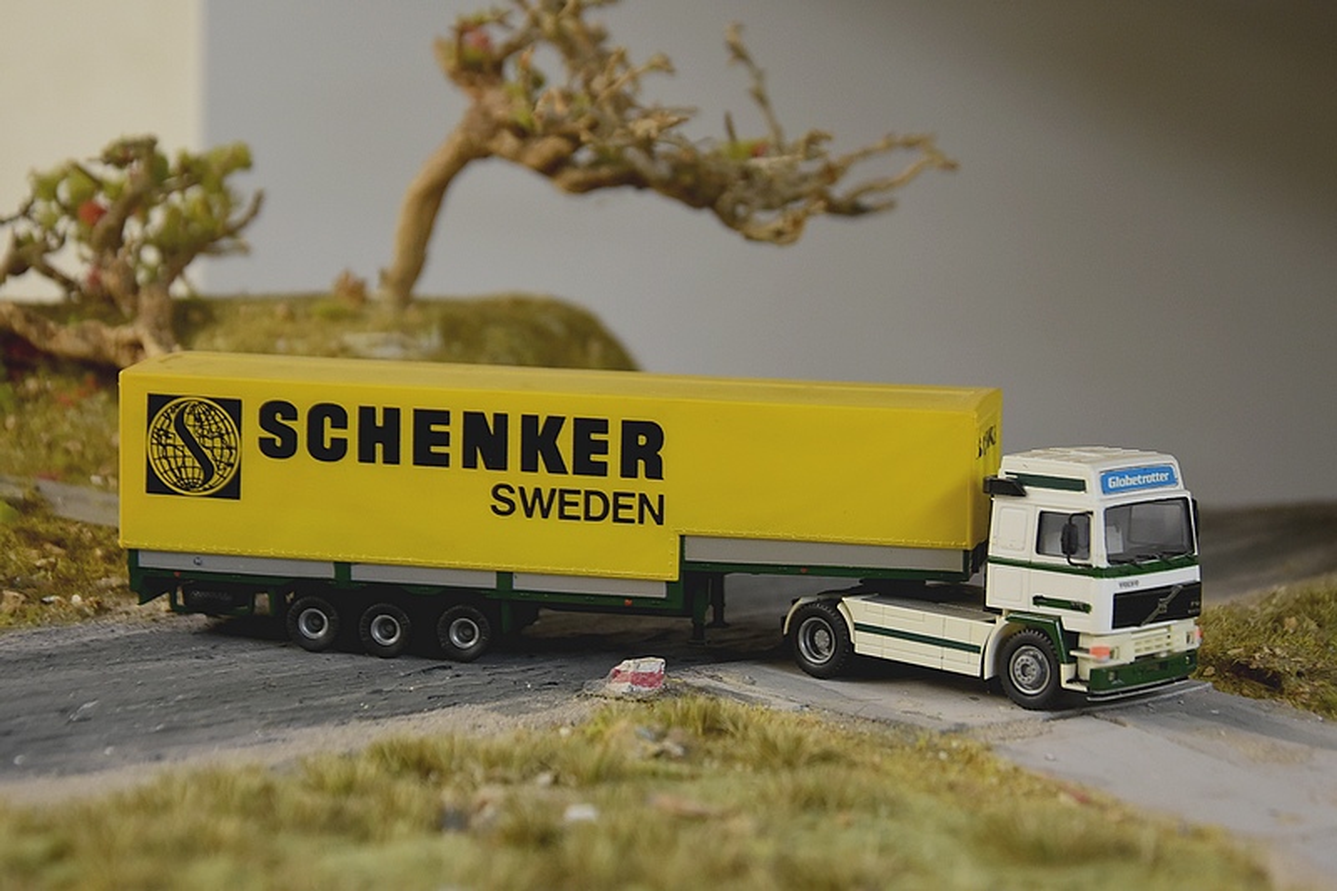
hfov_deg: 26.0
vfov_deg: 17.5
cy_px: 446
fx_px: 2896
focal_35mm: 78
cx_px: 668
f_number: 5
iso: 900
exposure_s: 1/60
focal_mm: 52
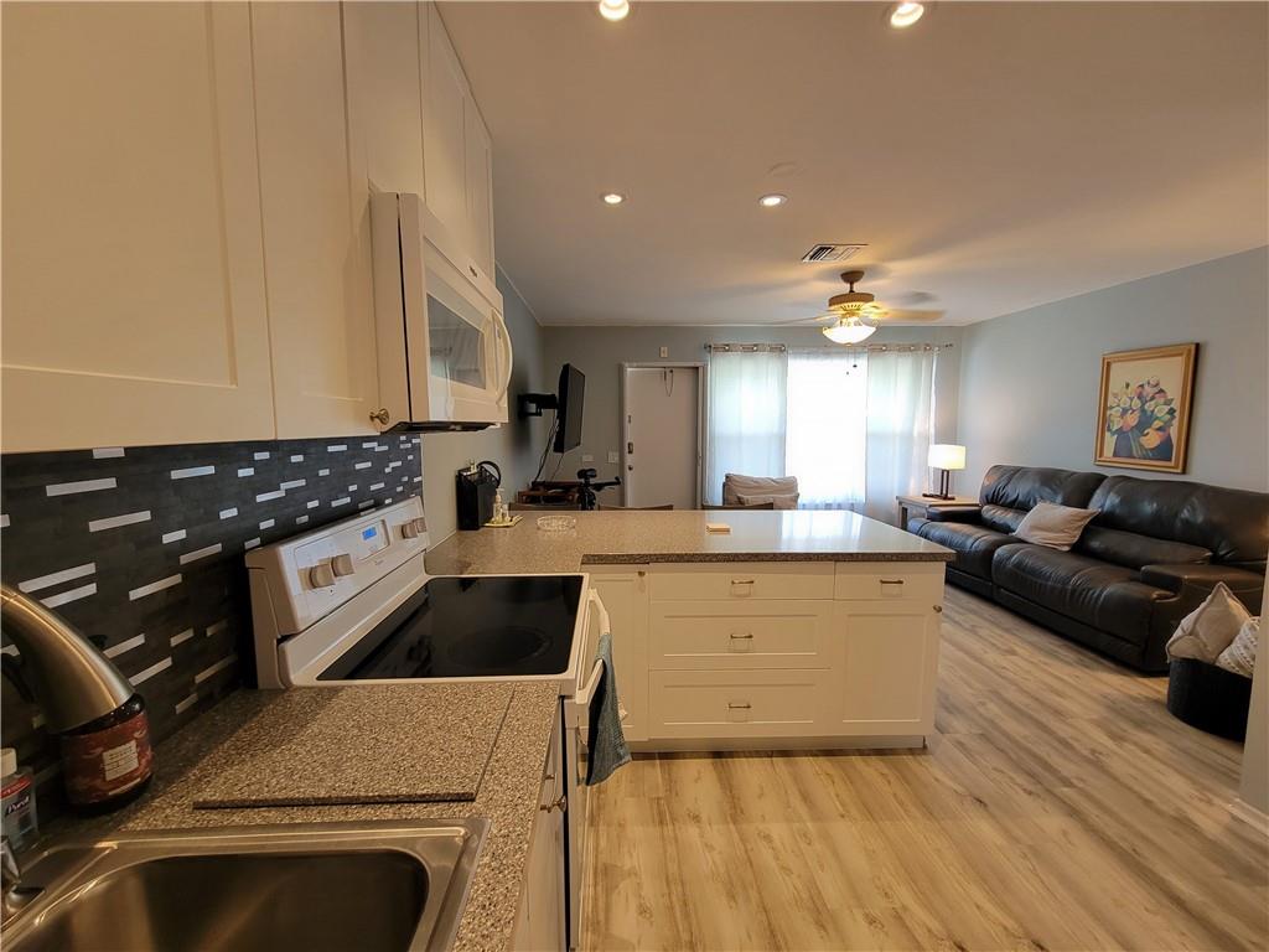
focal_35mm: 13
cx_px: 634
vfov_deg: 89.9
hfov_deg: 106.2
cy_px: 476
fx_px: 477
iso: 125
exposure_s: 1/60
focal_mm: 2.2
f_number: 2.2
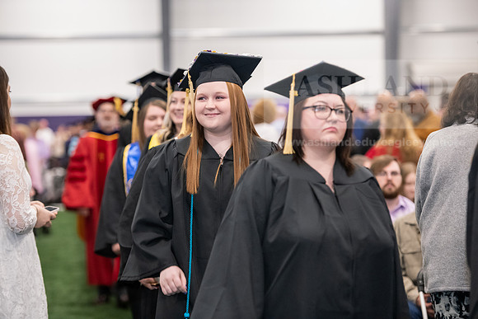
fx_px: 1620
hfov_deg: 16.8
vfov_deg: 11.2
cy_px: 160
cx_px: 239
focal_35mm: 122
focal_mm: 122
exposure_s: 1/200
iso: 3200
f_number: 3.2
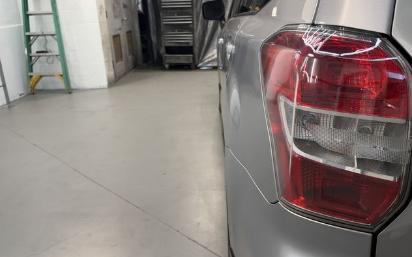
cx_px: 207
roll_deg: +2.5
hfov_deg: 64.6
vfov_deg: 43.1
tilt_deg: -25.8
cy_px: 127
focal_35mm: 29
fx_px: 326
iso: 50
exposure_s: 1/141
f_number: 1.8
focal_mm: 6.93
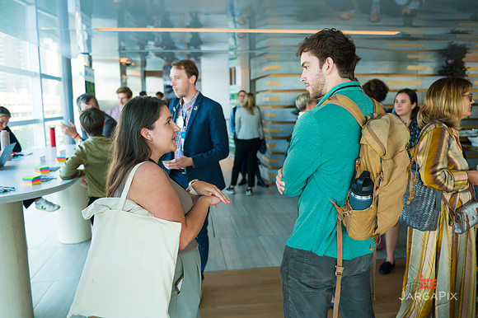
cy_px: 159
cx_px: 239
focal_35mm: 30
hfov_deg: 62.7
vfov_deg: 44.1
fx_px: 392
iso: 1000
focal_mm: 29
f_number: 3.2
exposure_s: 1/400
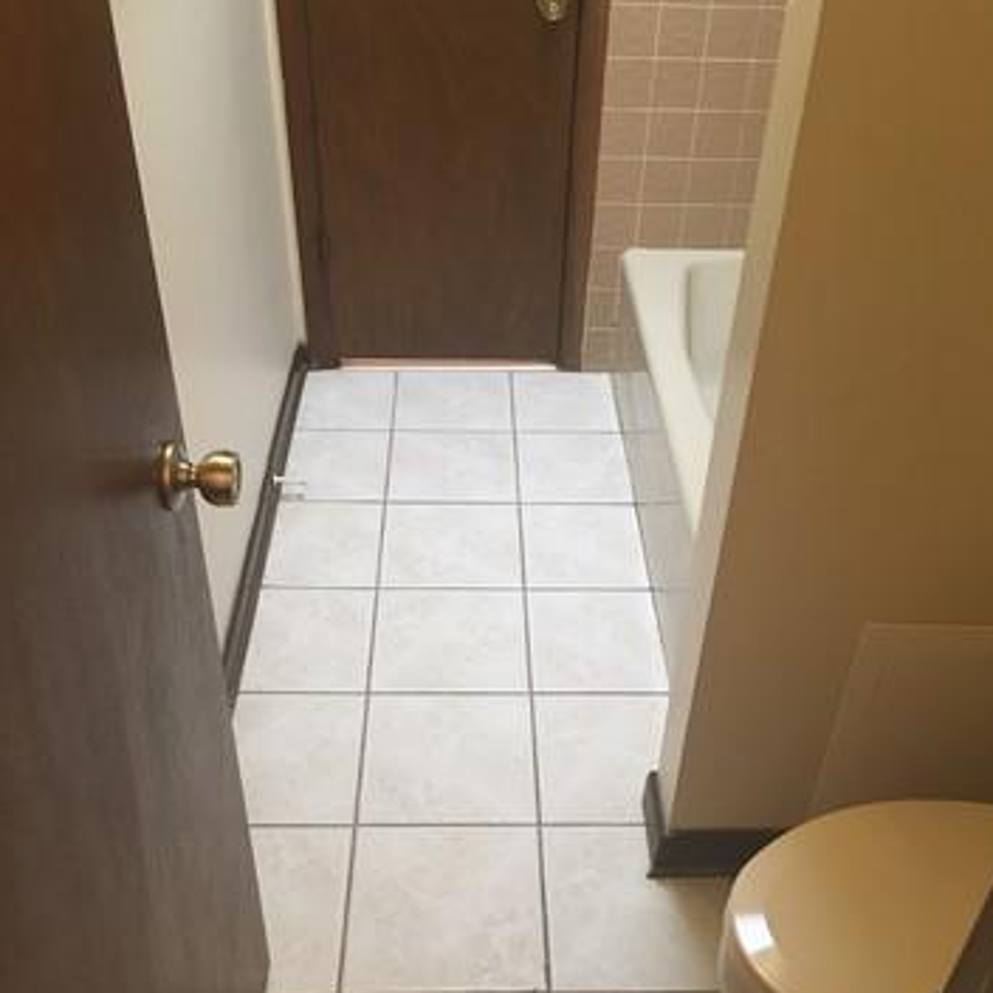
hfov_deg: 47.2
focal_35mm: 35
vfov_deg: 47.0
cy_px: 575
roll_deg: -1.9
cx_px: 499
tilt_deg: -36.9
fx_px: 1136
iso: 50
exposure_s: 1/15
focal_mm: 4.15
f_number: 2.2
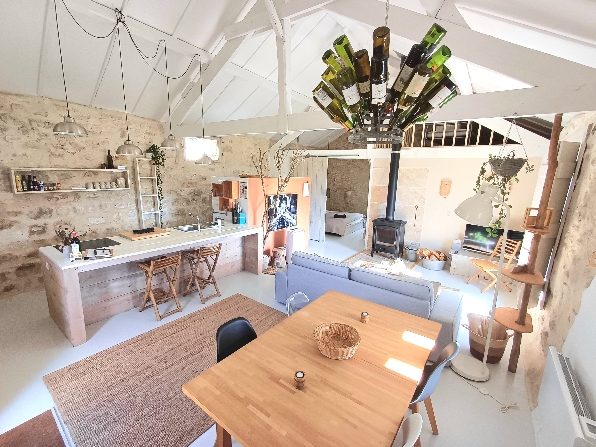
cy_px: 224
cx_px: 298
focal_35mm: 16
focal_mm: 1.64
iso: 64
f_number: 2.2
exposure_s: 1/50
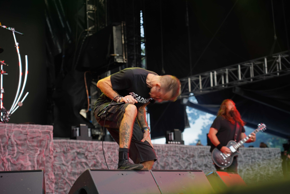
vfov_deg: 17.5
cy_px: 97
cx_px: 145
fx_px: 628
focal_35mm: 78
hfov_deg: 26.0
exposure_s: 1/125
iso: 250
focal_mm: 78
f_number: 4
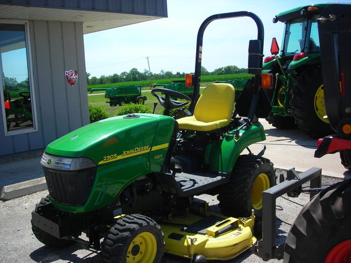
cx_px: 176
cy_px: 132
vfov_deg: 37.7
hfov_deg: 49.0
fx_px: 385
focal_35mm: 38
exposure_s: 1/152
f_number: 6.4
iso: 50
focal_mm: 6.3
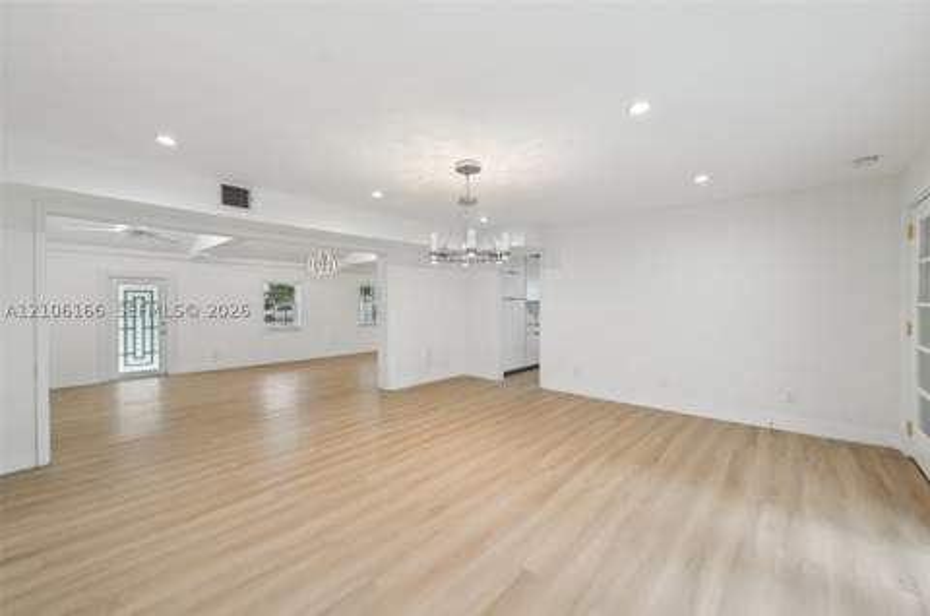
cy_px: 308
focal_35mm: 14
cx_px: 465
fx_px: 361
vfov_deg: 81.0
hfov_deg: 104.4
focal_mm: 14
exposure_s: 1/13
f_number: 8
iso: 180
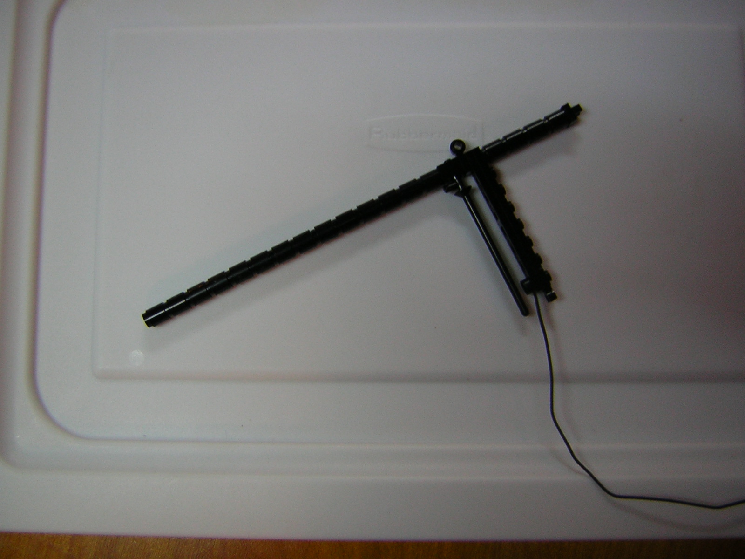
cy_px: 280
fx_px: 775
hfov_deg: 51.4
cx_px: 372
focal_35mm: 36
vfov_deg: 39.7
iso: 50
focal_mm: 4.7
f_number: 2.6
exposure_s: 1/9.7
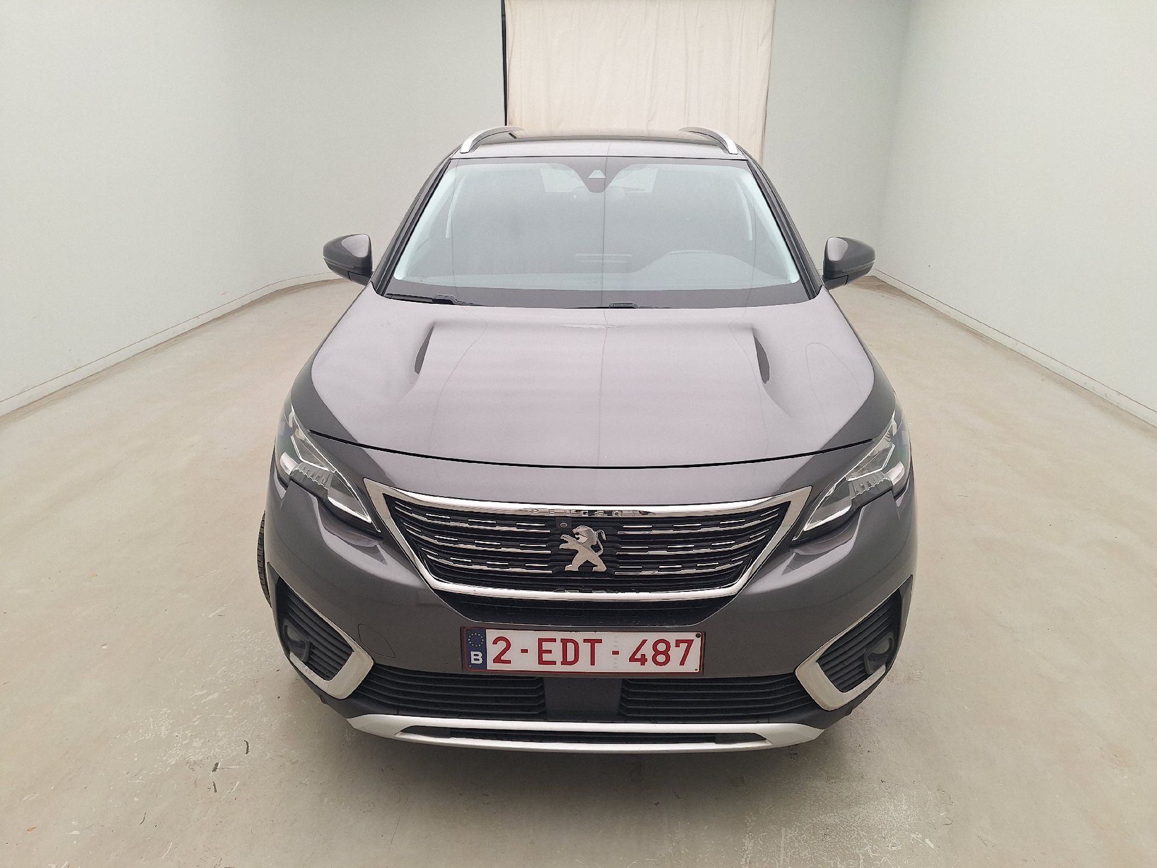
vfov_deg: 58.9
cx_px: 578
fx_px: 769
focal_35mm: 23
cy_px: 434
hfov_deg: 73.9
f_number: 1.8
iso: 40
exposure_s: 1/100
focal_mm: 5.54
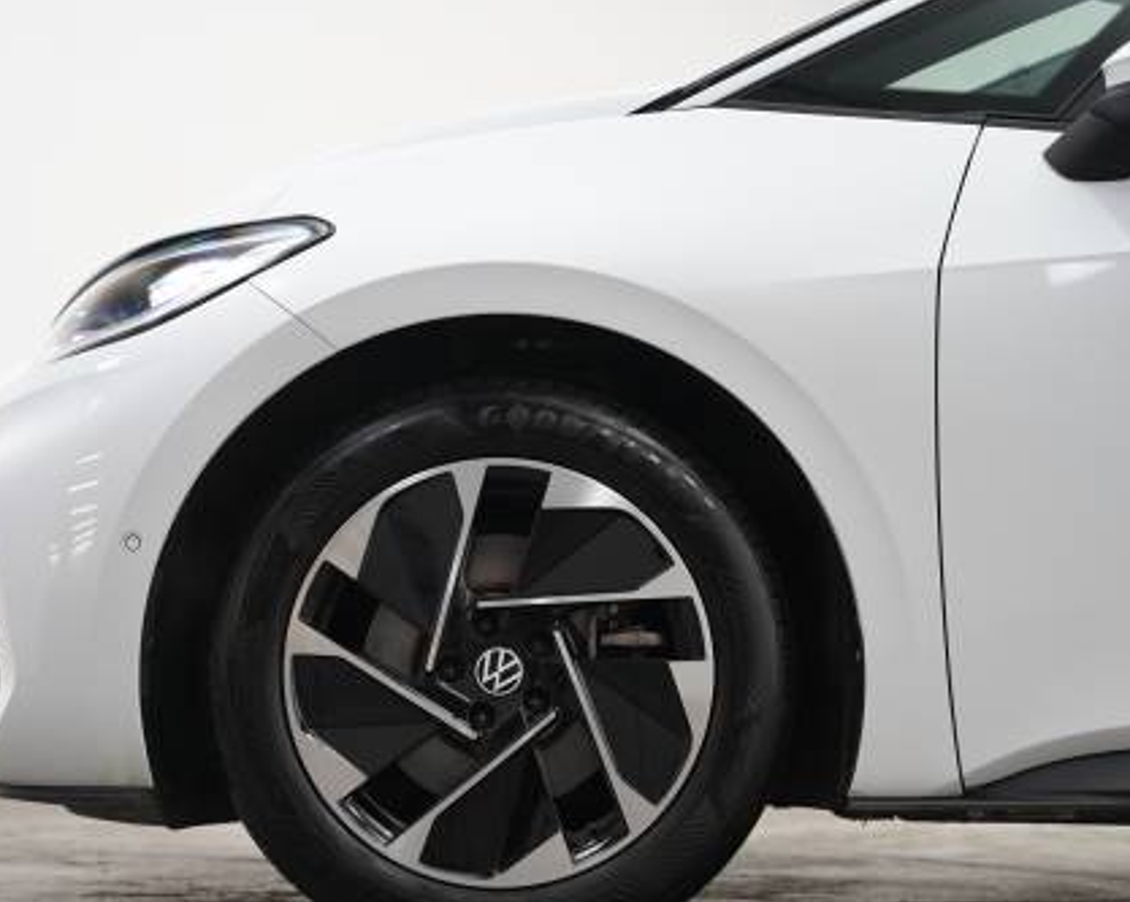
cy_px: 525
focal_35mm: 85
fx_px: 2850
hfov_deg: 22.4
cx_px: 531
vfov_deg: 18.0
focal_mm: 59.2
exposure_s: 1/160
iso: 1600
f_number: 3.2
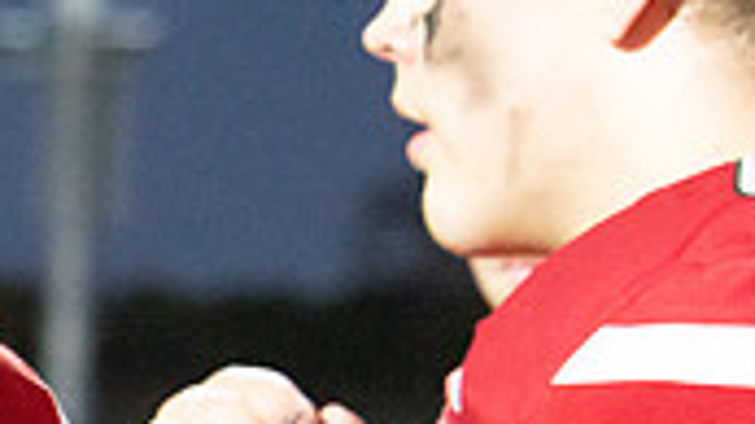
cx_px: -428
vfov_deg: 3.4
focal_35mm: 352
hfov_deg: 6.1
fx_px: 7041
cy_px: 527
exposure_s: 1/500
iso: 25600
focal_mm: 100
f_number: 5.6
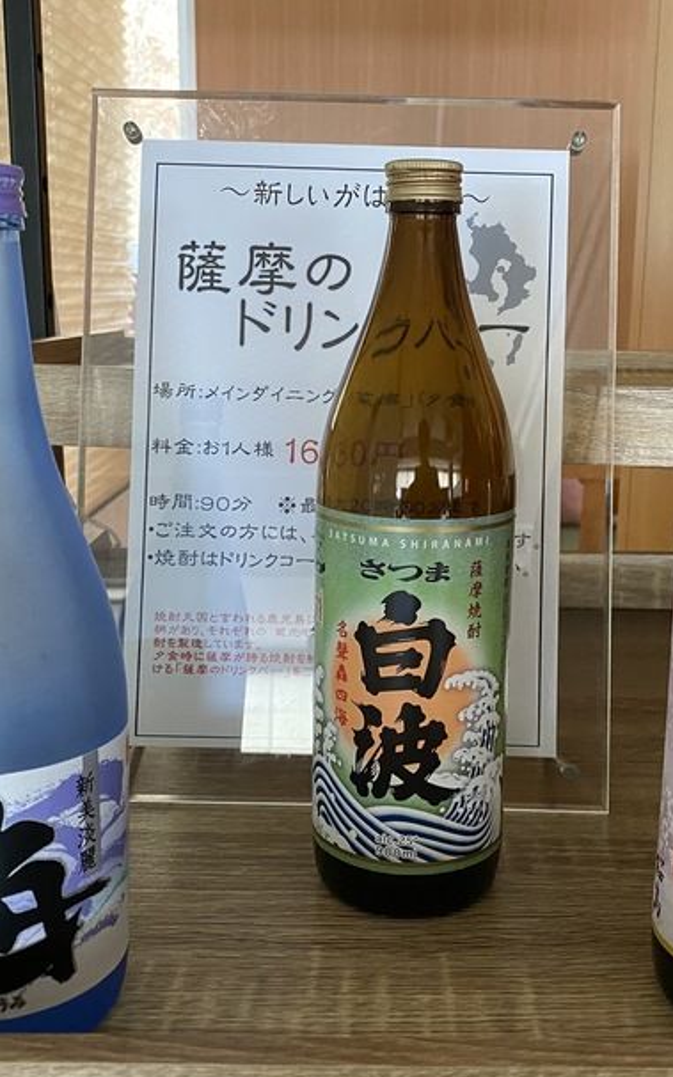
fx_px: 1087
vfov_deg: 52.8
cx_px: 381
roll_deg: -1.0
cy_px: 538
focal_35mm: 37
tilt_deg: -12.8
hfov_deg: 34.4
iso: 320
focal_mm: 4.25
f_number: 1.8
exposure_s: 1/60
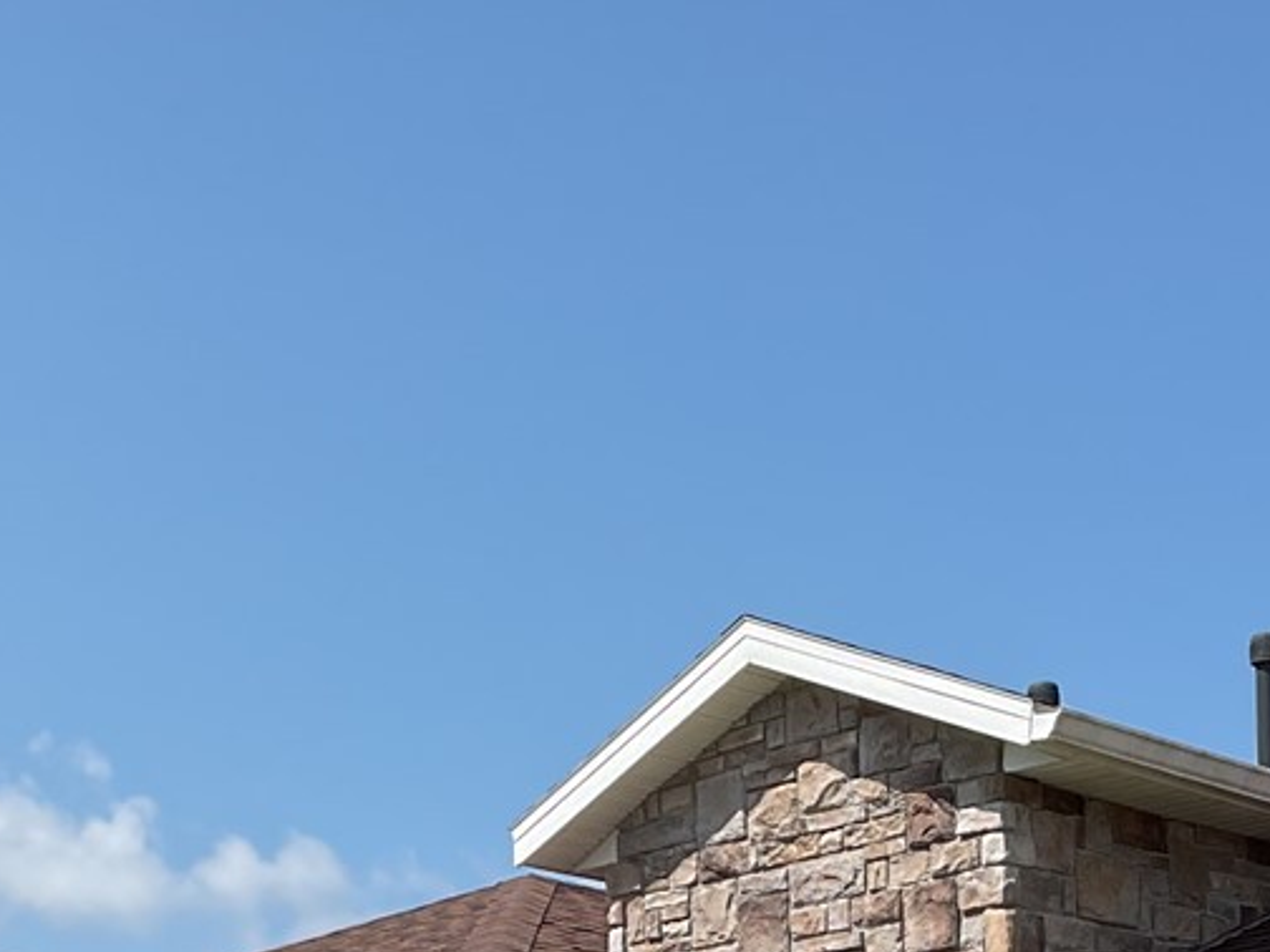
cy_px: 1428
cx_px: 927
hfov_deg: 21.2
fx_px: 3375
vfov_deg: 14.9
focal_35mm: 92
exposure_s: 1/1848
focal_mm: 3
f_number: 1.8
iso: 16
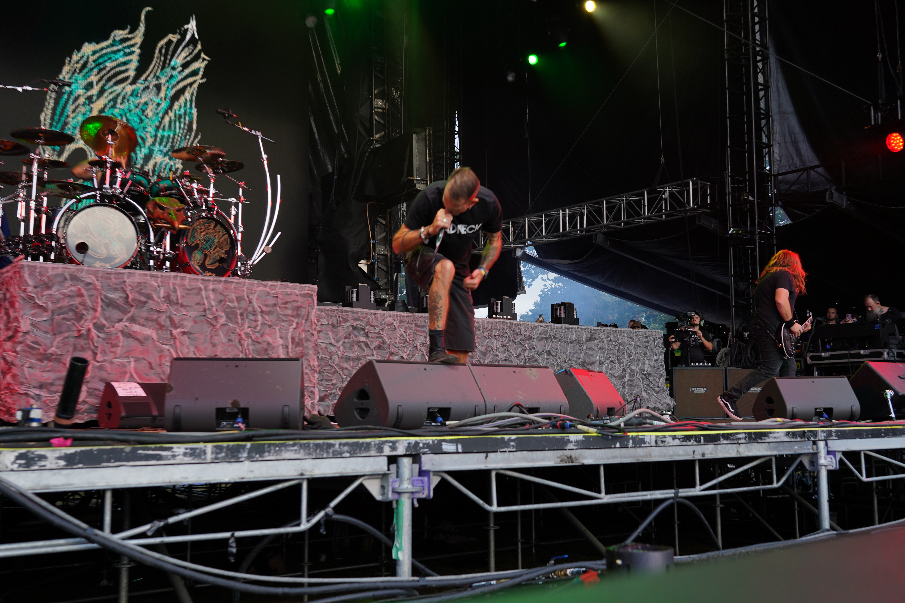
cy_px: 302
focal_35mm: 37
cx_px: 452
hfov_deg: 51.9
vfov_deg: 35.9
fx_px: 930
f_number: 4.5
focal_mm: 37
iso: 100
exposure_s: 1/50
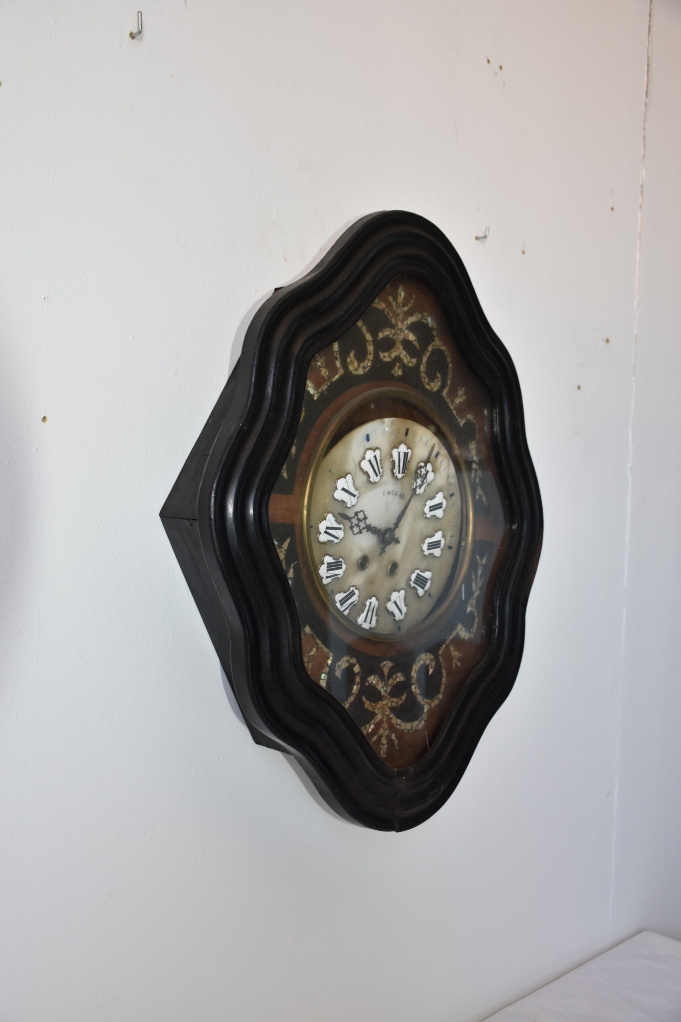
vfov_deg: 53.1
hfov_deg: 36.9
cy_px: 511
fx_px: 1021
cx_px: 340
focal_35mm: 36
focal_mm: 24
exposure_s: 1/60
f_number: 3.8
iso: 400
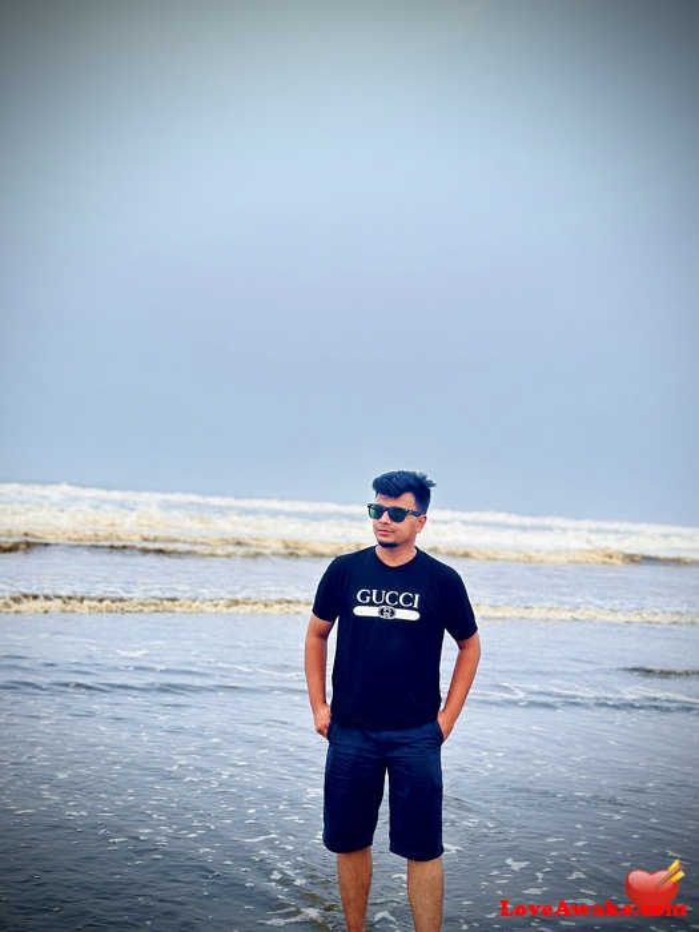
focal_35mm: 48
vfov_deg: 39.7
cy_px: 466
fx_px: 1292
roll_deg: -4.4
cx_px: 350
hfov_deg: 30.3
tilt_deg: +1.6
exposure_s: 1/291
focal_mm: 6.86
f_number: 1.78
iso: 80
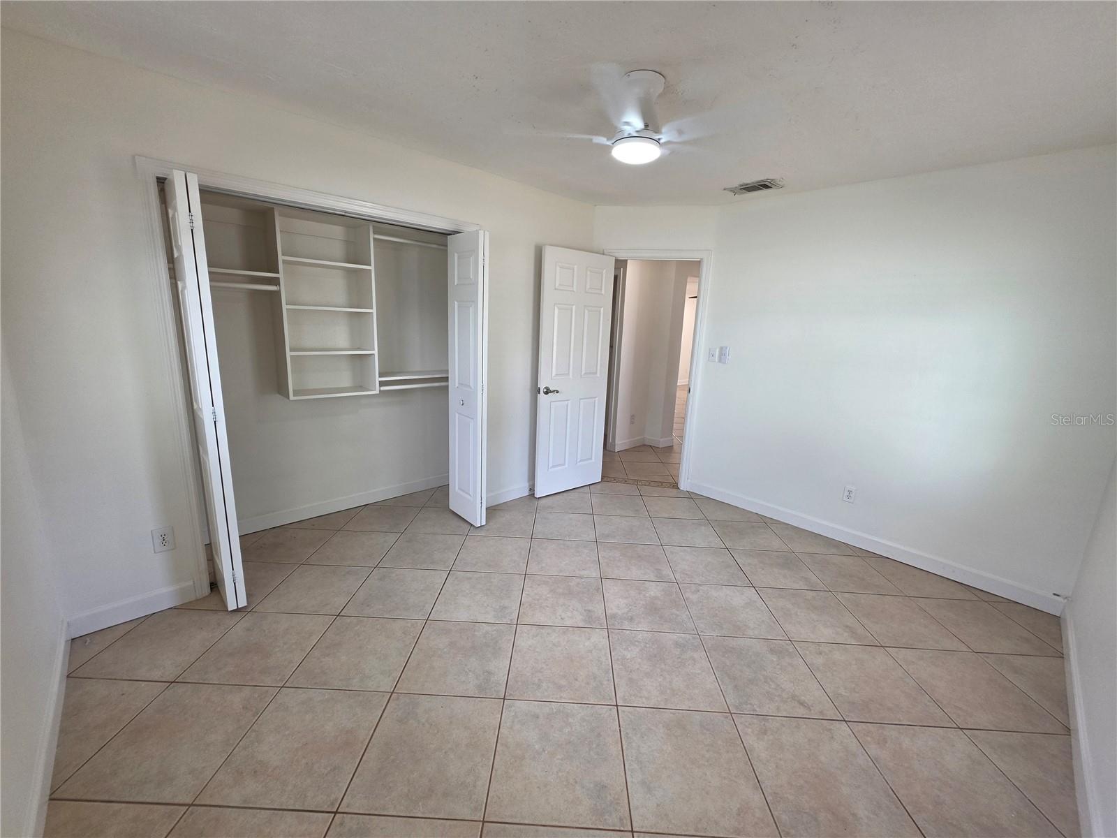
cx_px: 558
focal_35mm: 13
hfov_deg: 106.2
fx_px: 419
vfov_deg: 89.9
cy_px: 419
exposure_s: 1/120
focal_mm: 2.2
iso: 80
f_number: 1.9
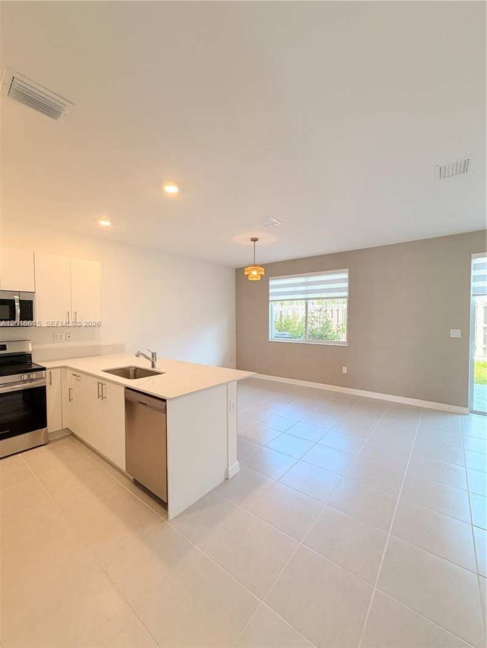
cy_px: 324
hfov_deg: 85.7
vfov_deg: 102.1
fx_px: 263
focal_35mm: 14
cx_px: 244
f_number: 2.2
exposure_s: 1/120
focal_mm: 2.22
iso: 160
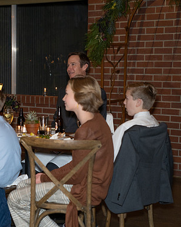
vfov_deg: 21.5
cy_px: 112
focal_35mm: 89
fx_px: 596
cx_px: 13
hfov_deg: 17.0
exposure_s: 1/125
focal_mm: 62
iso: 2000
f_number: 2.8
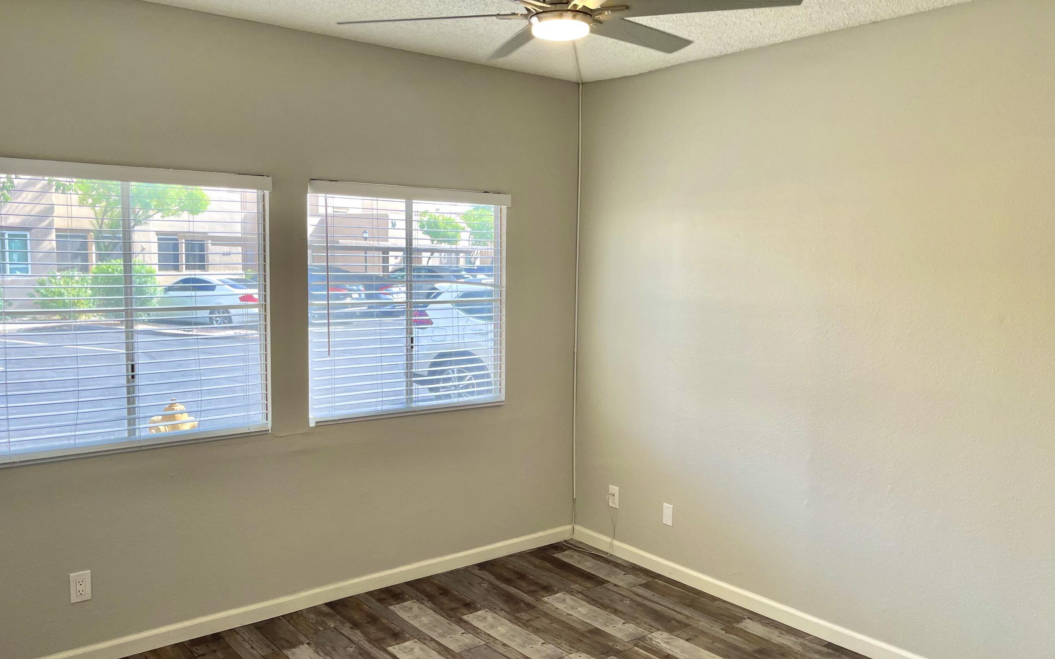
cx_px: 531
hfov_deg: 62.9
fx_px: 862
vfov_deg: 41.8
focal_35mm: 30
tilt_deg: -5.3
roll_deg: -1.0
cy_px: 328
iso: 32
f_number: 1.6
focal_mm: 5.1
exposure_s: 1/209
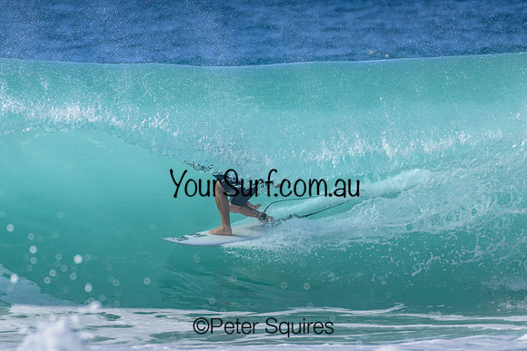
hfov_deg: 2.1
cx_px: 264
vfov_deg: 1.4
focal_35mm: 1000
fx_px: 14642
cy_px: 176
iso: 1000
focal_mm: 1000
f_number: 11
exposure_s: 1/2000
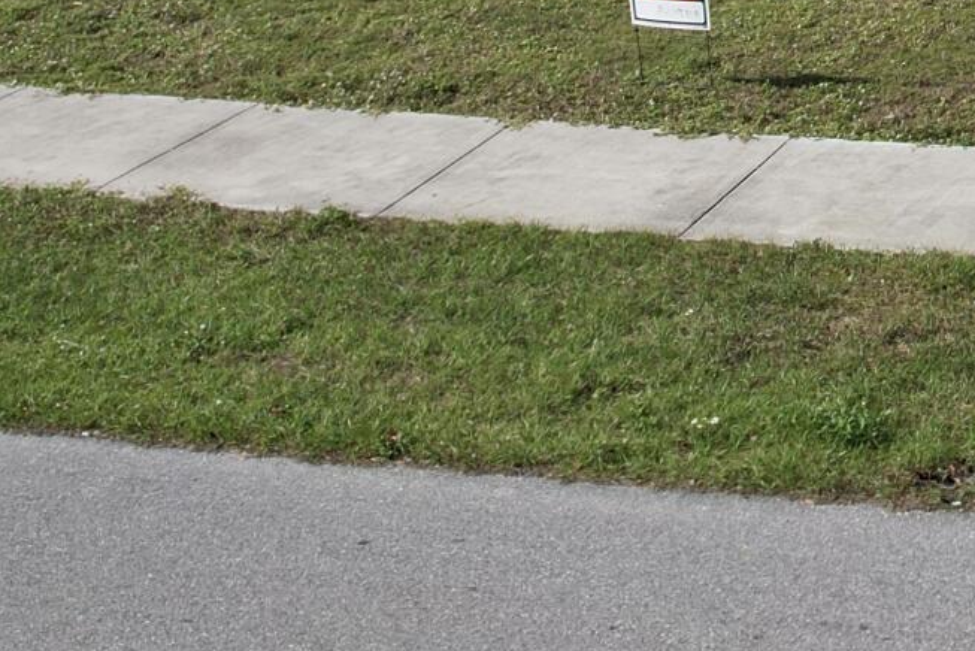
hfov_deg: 18.4
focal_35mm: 101
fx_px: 2736
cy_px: -455
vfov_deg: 12.6
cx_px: 1354
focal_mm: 8.38
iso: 130
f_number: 2.8
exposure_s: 1/3000
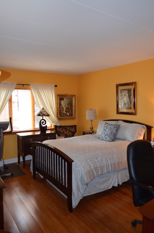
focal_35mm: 27
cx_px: 77
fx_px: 174
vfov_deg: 67.5
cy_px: 116
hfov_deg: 47.7
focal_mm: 18
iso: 500
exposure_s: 1/60
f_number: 3.5
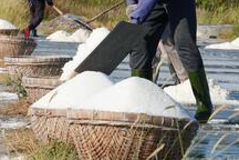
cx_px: 146
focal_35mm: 416
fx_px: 2761
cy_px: 44
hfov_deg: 5.0
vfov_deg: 3.3
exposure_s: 1/320
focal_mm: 75
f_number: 8
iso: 100
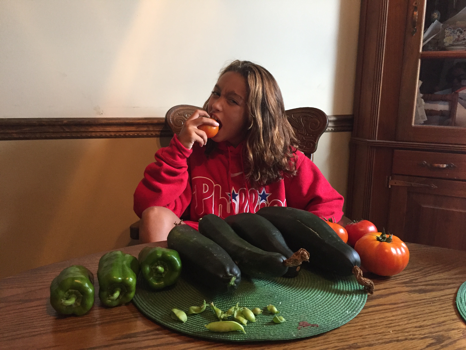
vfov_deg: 48.2
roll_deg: -2.3
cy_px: 175
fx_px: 390
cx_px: 233
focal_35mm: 29
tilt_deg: -11.8
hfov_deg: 61.7
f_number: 2.2
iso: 200
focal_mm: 4.15
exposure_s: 1/30
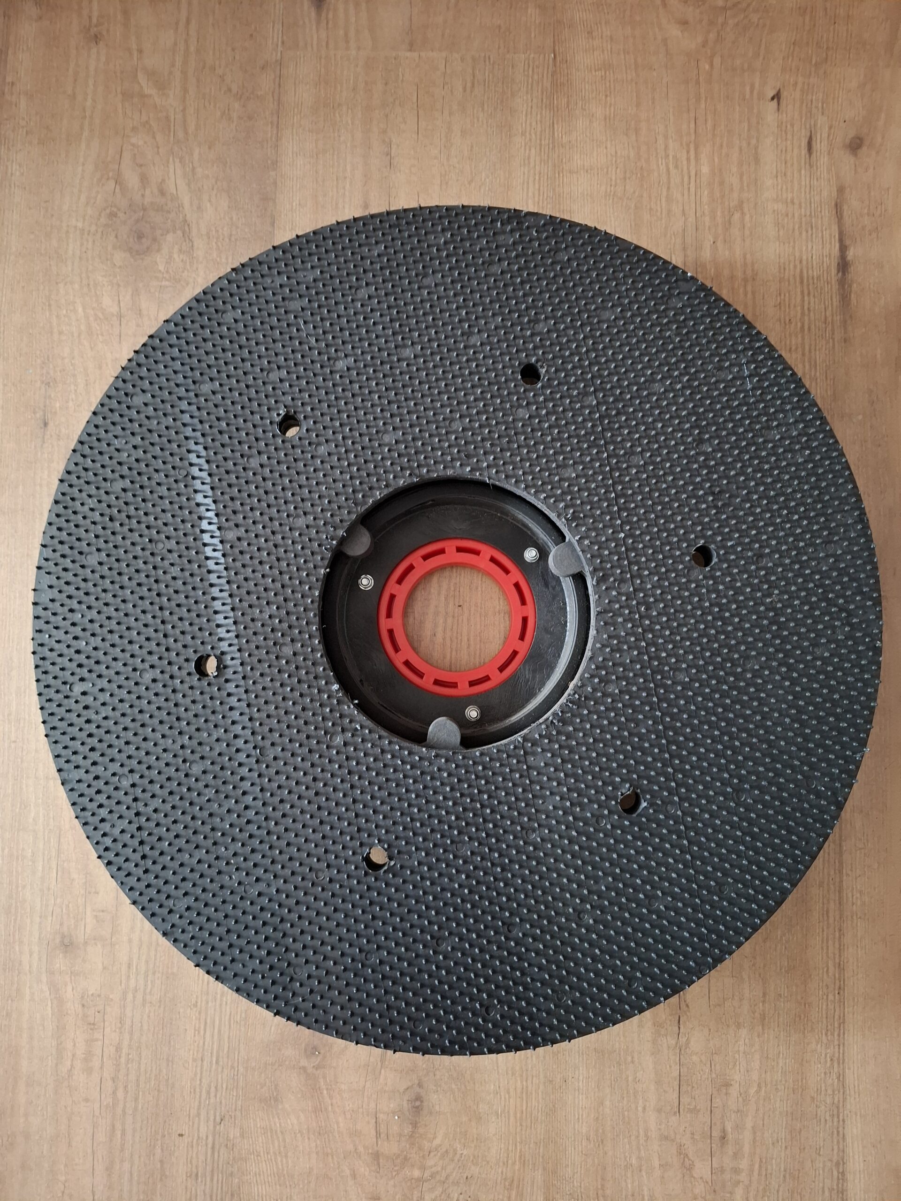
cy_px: 600
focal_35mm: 23
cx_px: 450
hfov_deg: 58.9
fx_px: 798
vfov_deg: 73.9
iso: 500
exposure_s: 1/25
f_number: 1.8
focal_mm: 5.54
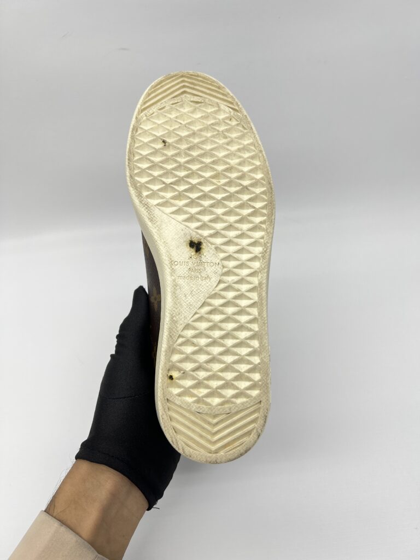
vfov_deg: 67.3
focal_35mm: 26
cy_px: 280
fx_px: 421
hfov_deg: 53.1
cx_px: 210
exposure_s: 1/167
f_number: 1.5
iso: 40
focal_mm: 5.7
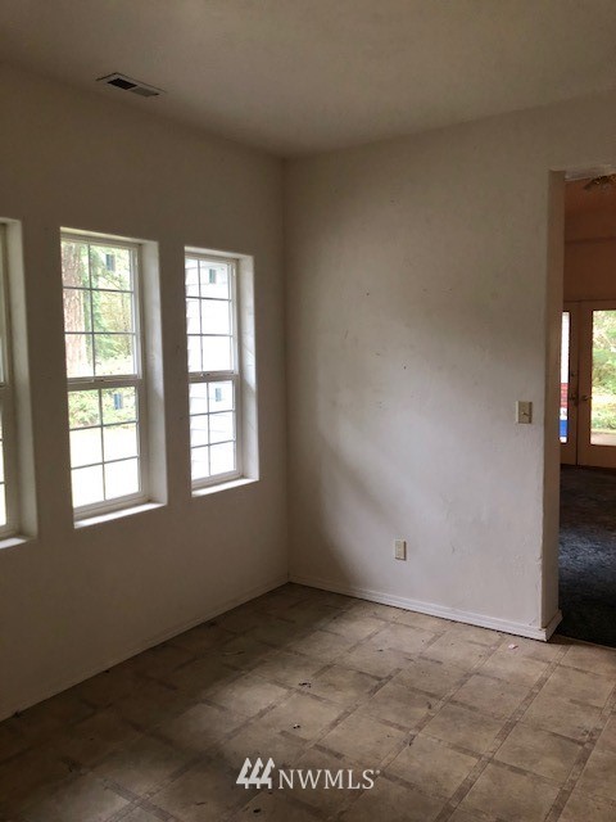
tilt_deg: -6.5
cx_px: 308
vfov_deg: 63.4
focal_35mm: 28
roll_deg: +1.1
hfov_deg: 49.7
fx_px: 664
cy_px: 411
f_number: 1.8
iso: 100
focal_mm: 3.99
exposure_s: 1/13
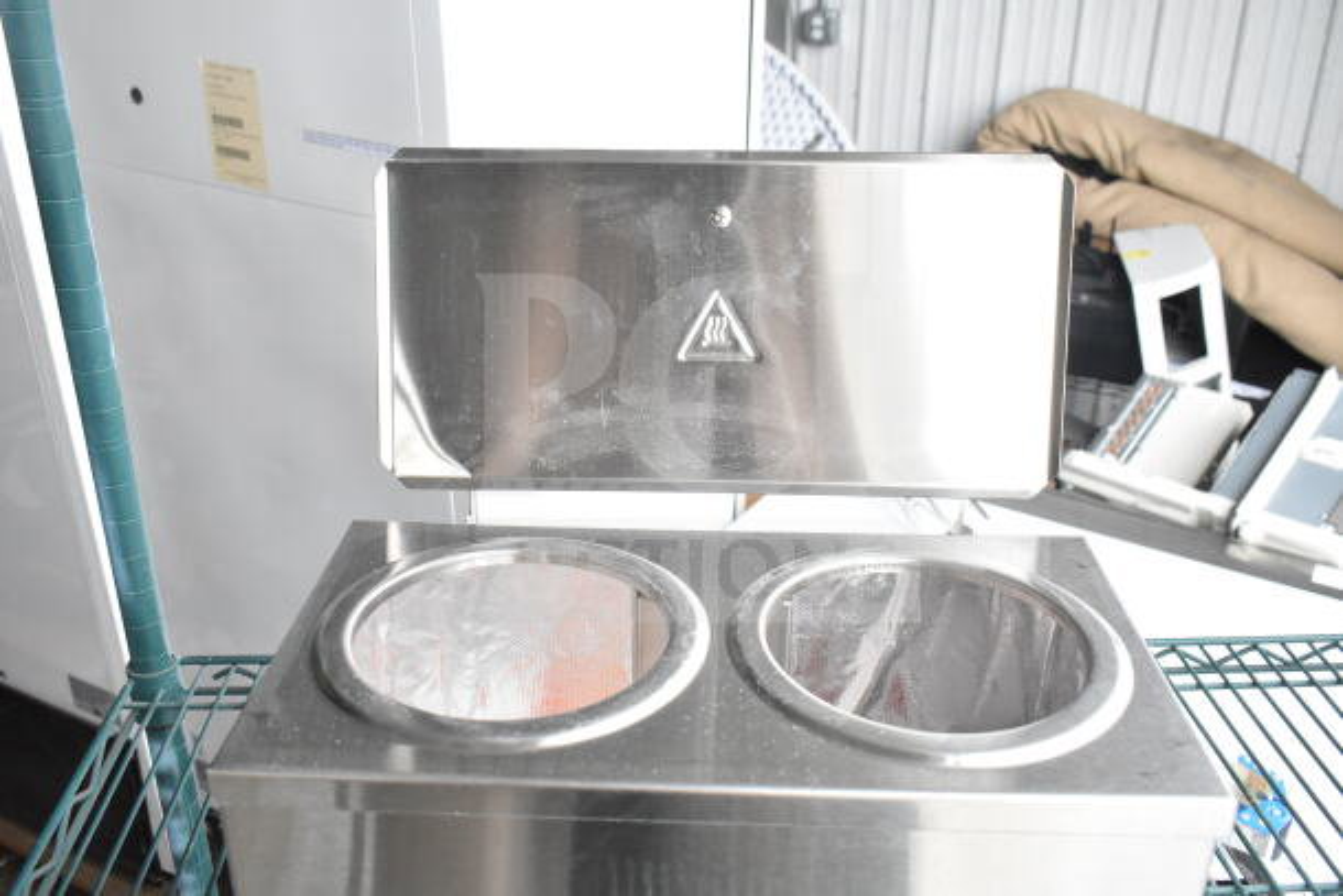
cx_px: 672
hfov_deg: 57.2
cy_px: 448
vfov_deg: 40.0
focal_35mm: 33
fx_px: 1231
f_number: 6.3
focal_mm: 22
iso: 1600
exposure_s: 1/160
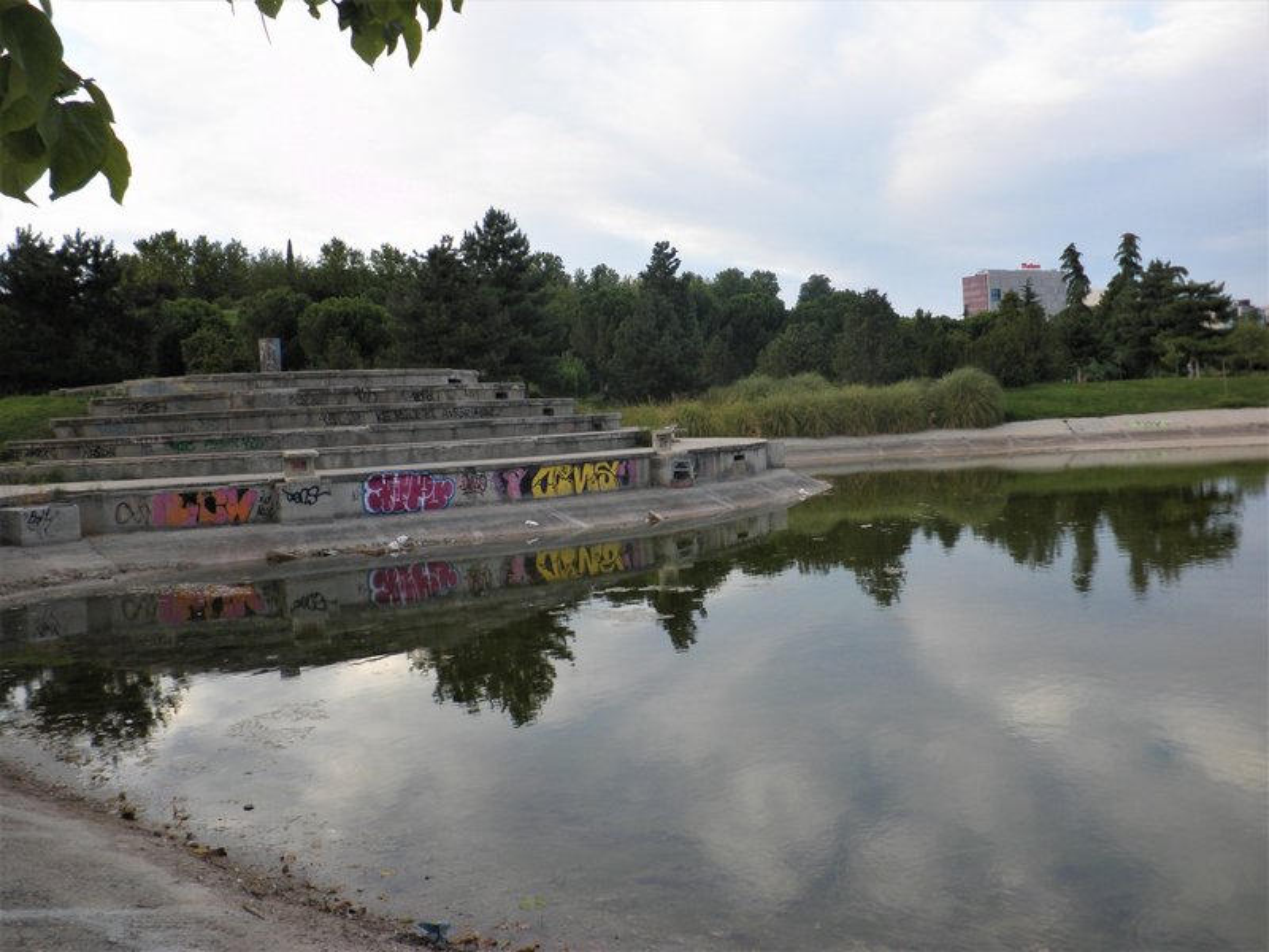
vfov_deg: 39.7
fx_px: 1320
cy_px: 476
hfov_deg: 51.4
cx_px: 634
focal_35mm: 36
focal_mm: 6.3
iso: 64
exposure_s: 1/40
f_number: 3.5
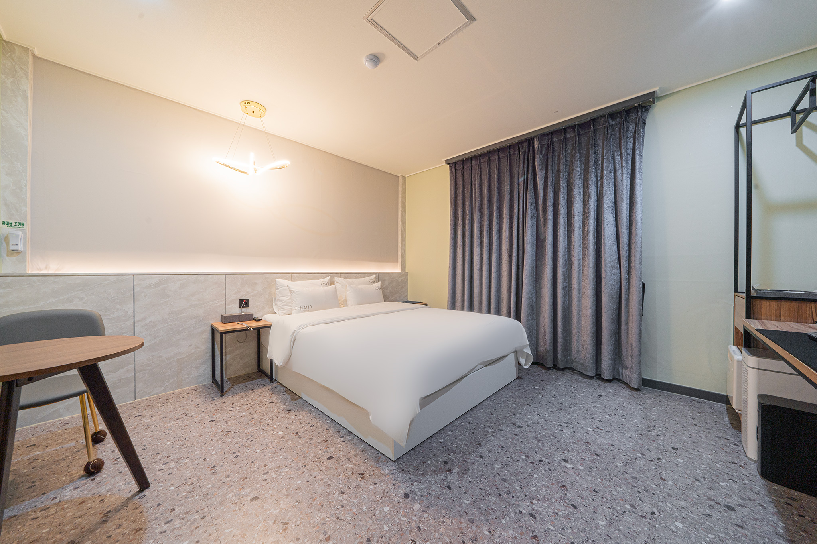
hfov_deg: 112.6
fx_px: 272
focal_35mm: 12
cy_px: 272
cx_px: 408
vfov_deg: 90.0
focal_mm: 12
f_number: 10
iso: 160
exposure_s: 1/4
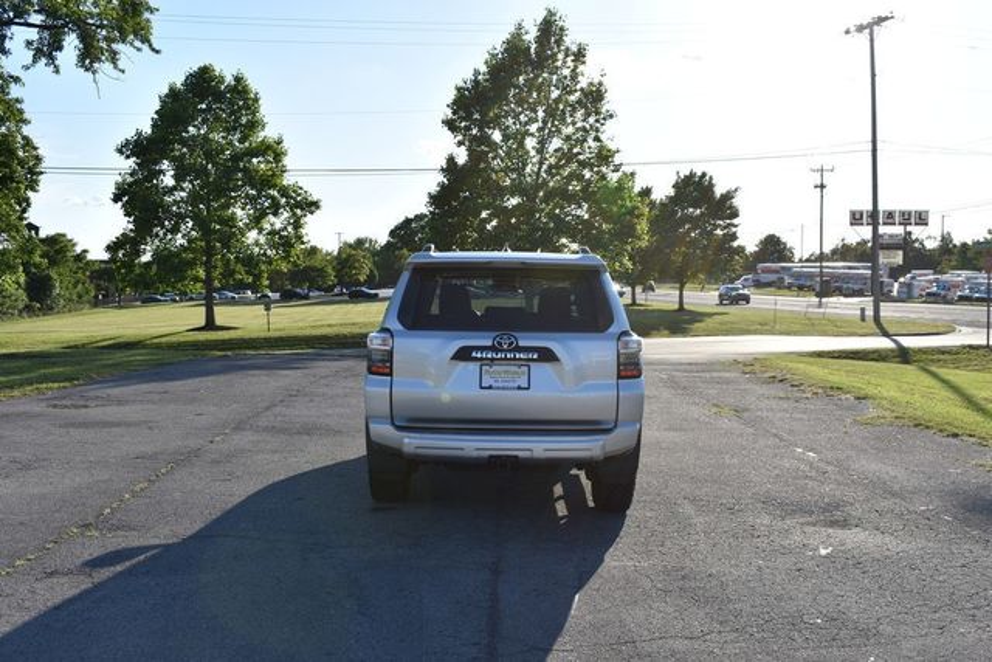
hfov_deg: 53.1
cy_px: 331
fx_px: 992
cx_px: 496
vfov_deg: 36.9
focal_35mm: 36
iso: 125
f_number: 8
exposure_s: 1/250
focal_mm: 24
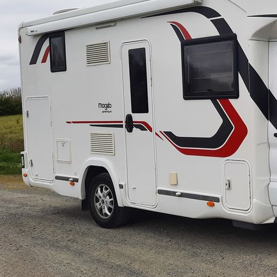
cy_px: 113
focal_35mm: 51
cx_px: 302
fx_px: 462
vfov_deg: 33.3
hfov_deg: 30.1
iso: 32
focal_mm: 4.6
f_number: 2
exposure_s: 1/495
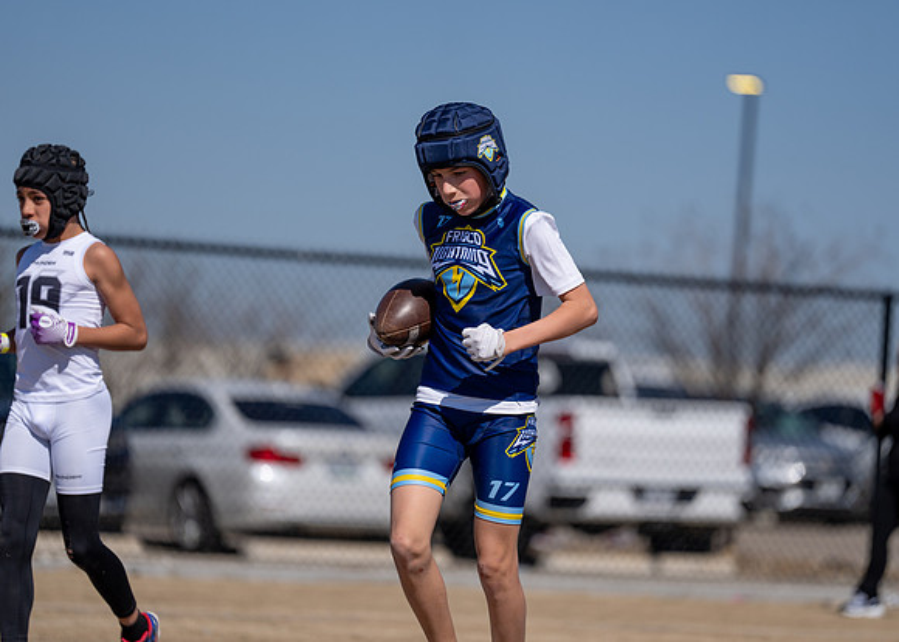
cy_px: 321
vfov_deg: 7.0
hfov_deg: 9.8
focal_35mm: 206
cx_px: 450
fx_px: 5269
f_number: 2.8
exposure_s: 1/5000
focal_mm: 197
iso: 100
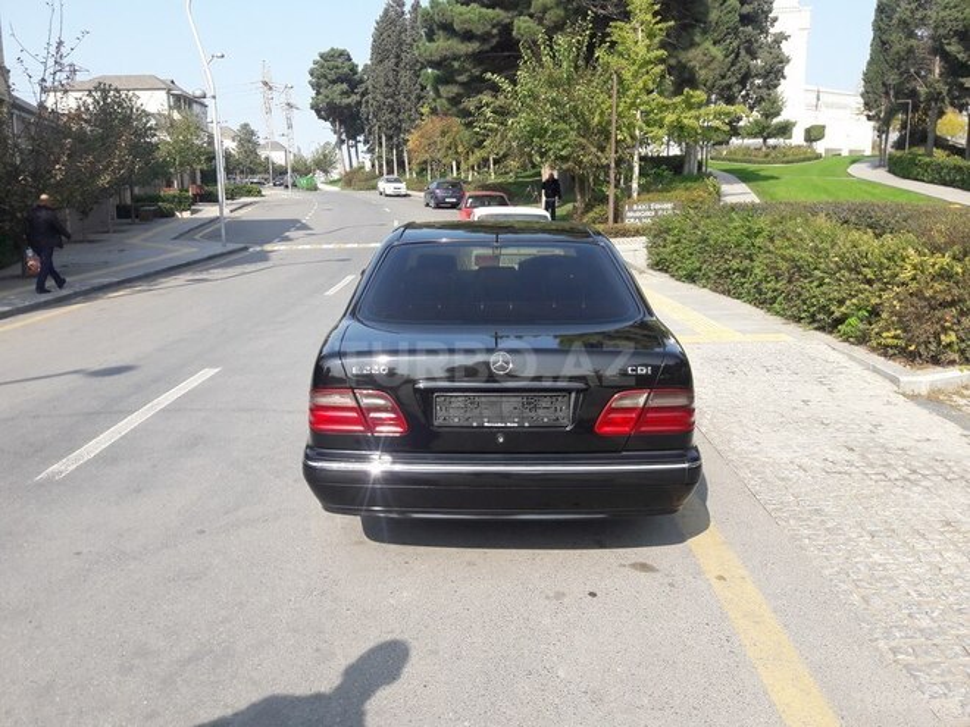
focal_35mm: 28
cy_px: 364
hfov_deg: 63.4
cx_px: 485
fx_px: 785
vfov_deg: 49.7
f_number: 1.9
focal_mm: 3.7
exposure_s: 1/891
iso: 40
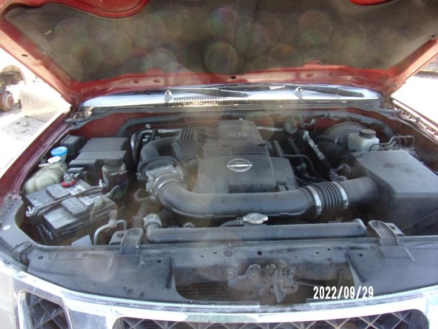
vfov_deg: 56.8
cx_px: 219
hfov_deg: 71.6
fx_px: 304
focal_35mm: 24
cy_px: 164
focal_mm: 4.3
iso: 80
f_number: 3.3
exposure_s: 1/90
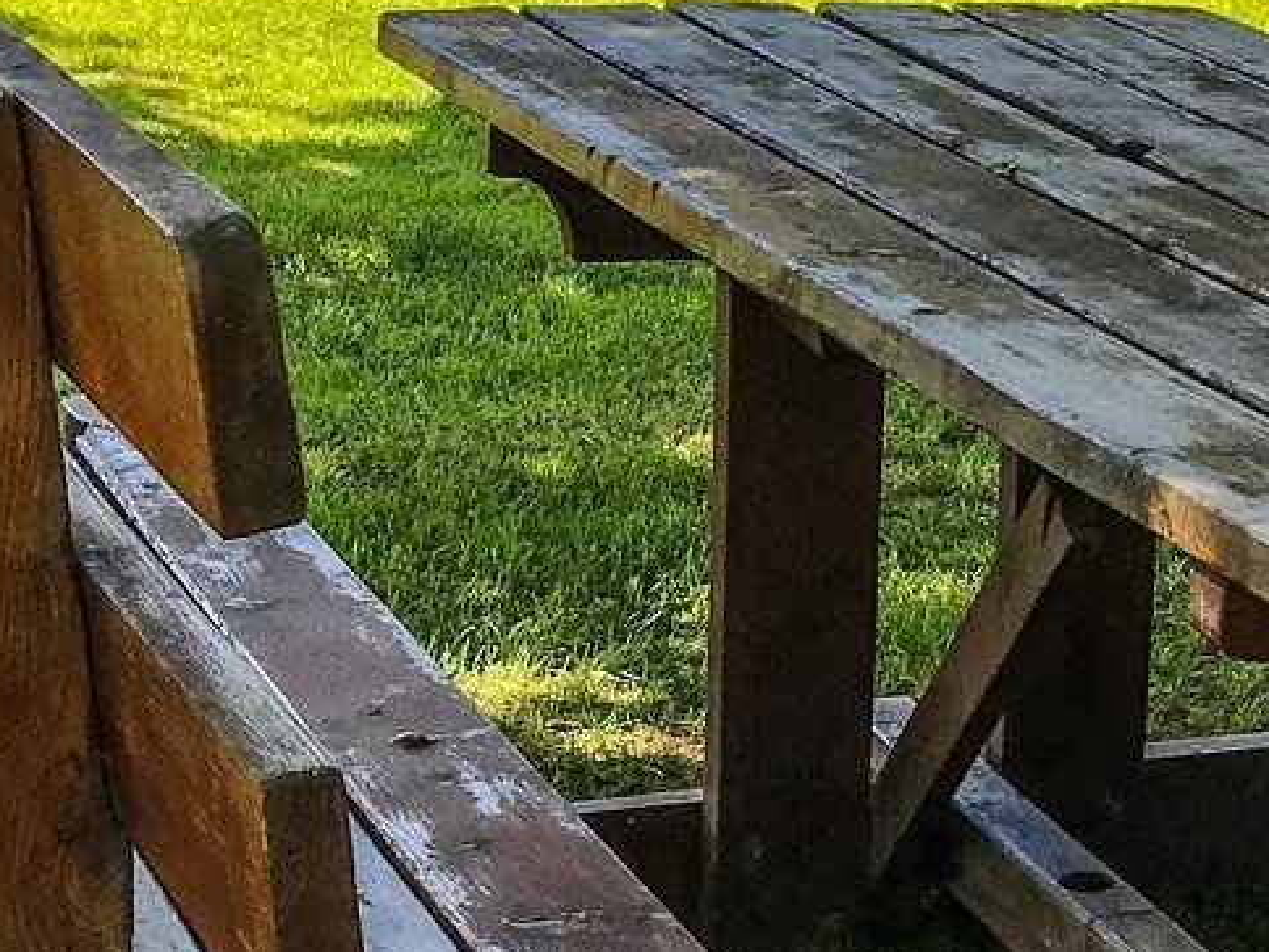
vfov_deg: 13.3
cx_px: 1274
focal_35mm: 111
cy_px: 464
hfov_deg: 17.3
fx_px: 4069
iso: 20
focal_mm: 3.99
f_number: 1.8
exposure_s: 1/469
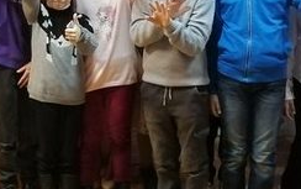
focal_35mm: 75
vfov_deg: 17.3
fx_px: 616
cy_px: 32
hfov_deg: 27.4
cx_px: 120
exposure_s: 1/100
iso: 500
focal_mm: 3.62
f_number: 1.8
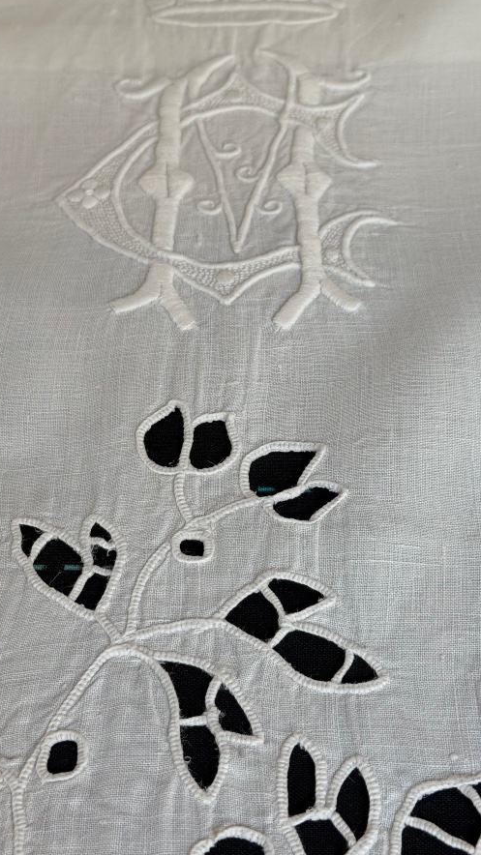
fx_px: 1610
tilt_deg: -44.9
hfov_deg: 17.0
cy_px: 368
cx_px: 267
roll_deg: +2.6
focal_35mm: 71
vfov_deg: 29.7
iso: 80
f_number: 1.78
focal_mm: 6.76
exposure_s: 1/121
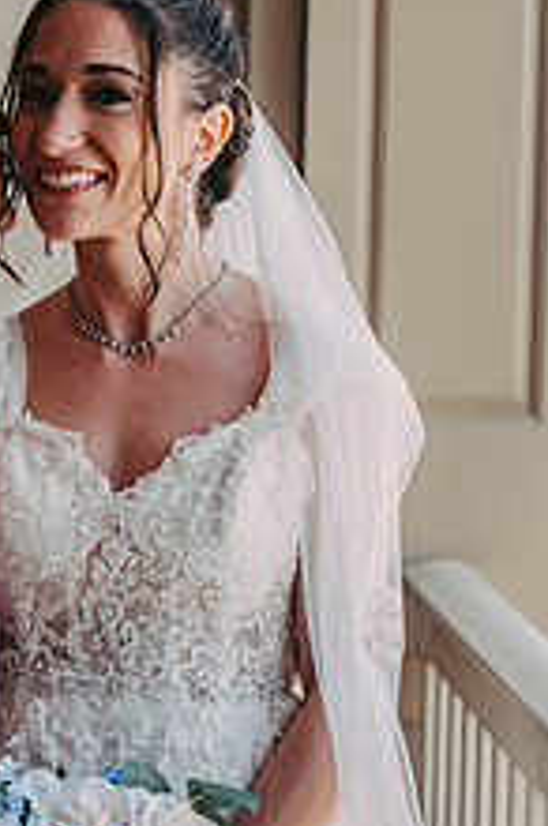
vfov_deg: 9.9
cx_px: 34
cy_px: 405
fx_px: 4787
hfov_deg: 6.5
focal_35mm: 209
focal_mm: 102
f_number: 2.8
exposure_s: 1/320
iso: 320
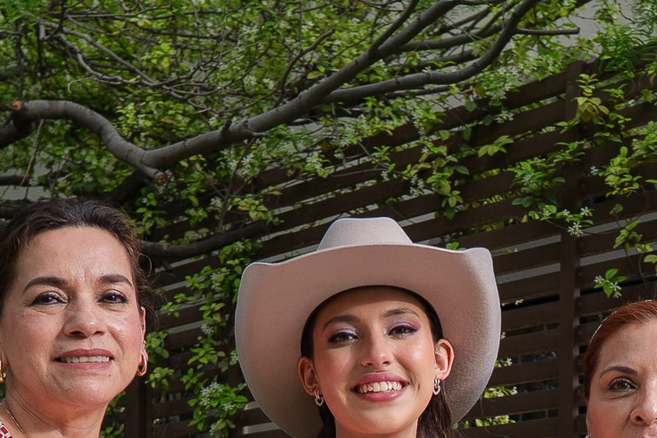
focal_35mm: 81
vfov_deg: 15.4
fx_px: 1479
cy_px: 679
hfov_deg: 24.9
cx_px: 450
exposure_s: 1/160
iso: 200
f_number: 3.2
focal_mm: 16
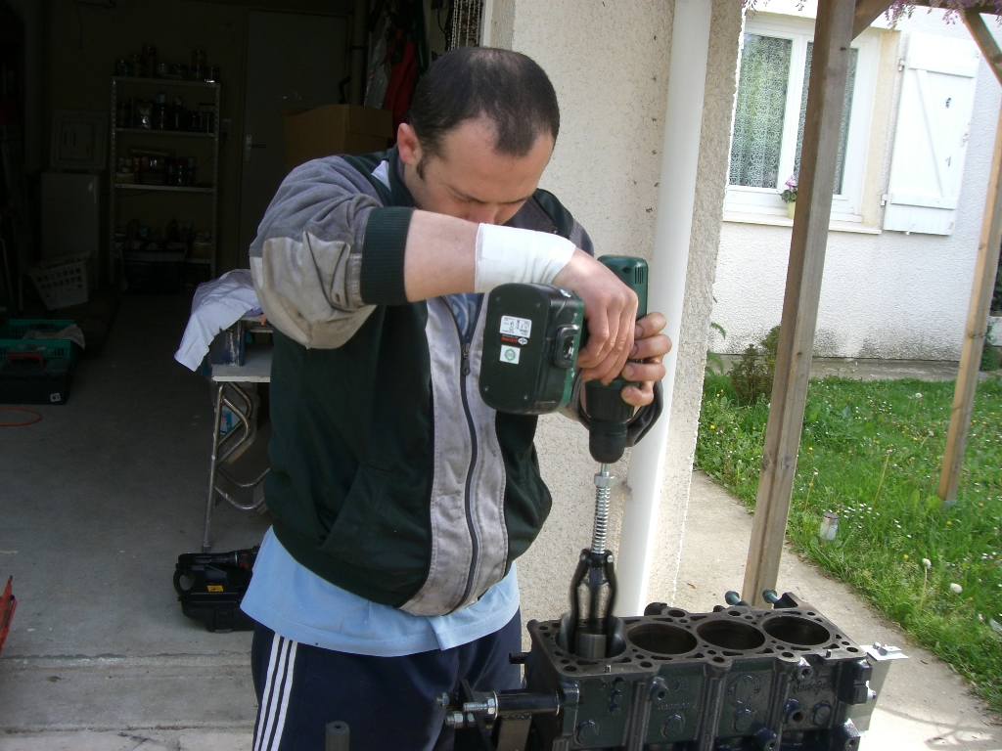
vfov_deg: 37.7
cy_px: 376
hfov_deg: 49.0
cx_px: 501
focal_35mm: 38
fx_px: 1100
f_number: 2.7
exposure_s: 1/200
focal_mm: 6.2
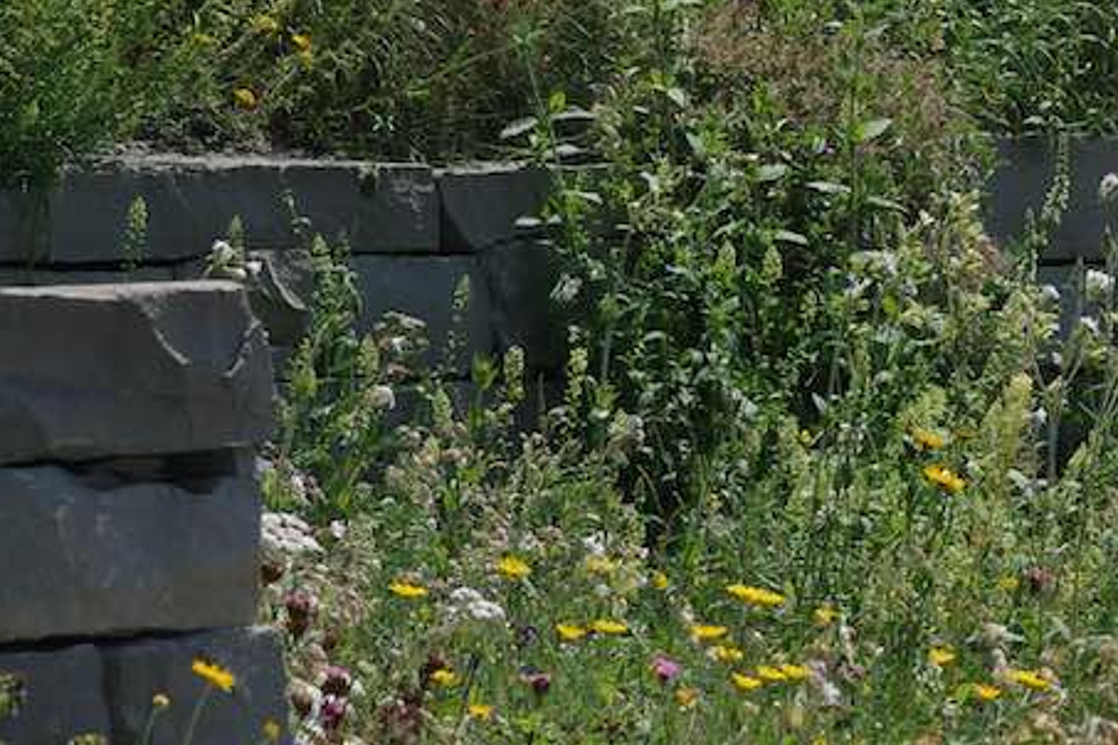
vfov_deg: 3.5
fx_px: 12328
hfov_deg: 5.2
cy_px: 269
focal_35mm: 397
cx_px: 1278
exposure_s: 1/1000
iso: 400
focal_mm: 100
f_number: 10
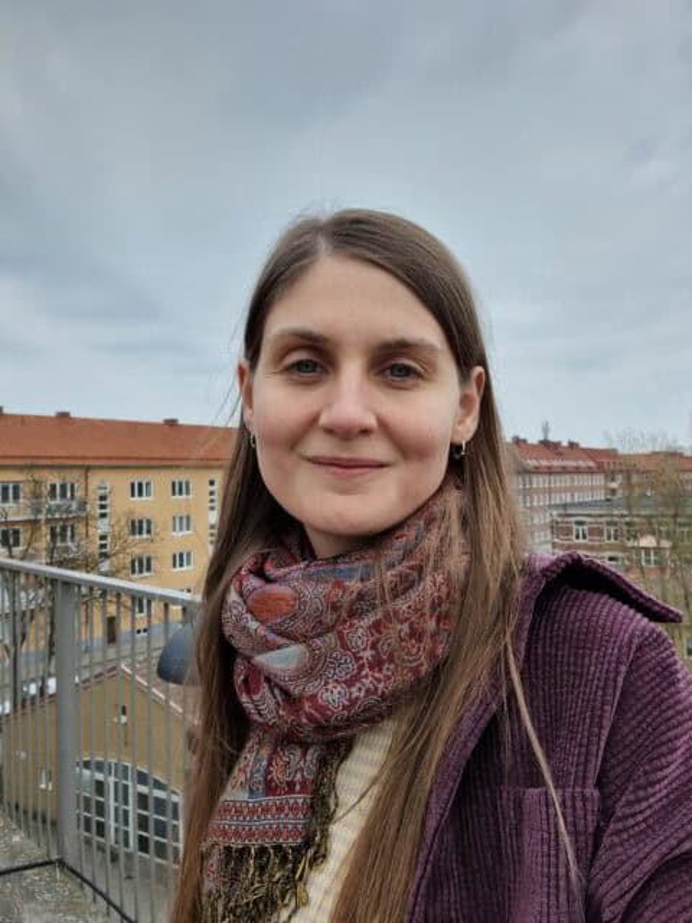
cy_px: 462
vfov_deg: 69.4
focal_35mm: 25
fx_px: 666
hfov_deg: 54.9
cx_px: 346
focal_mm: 3.3
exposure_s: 1/361
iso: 50
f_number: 2.2
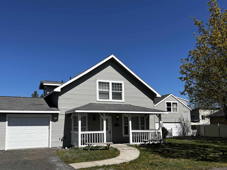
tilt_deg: +6.4
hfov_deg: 56.5
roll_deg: +0.7
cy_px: 100
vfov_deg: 44.0
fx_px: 210
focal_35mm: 32
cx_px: 94
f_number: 1.5
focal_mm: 5.7
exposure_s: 1/6579
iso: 50
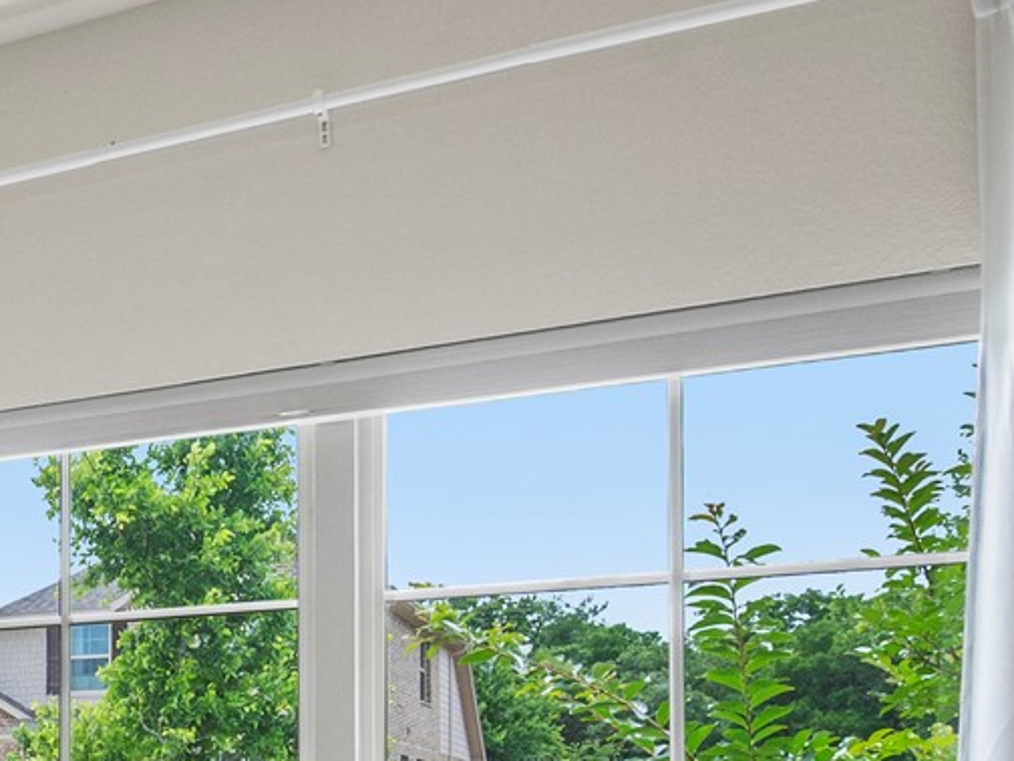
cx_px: -614
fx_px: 1699
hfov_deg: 23.9
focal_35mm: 58
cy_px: 831
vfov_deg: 23.7
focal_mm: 14
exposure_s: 1/30
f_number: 8
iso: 640
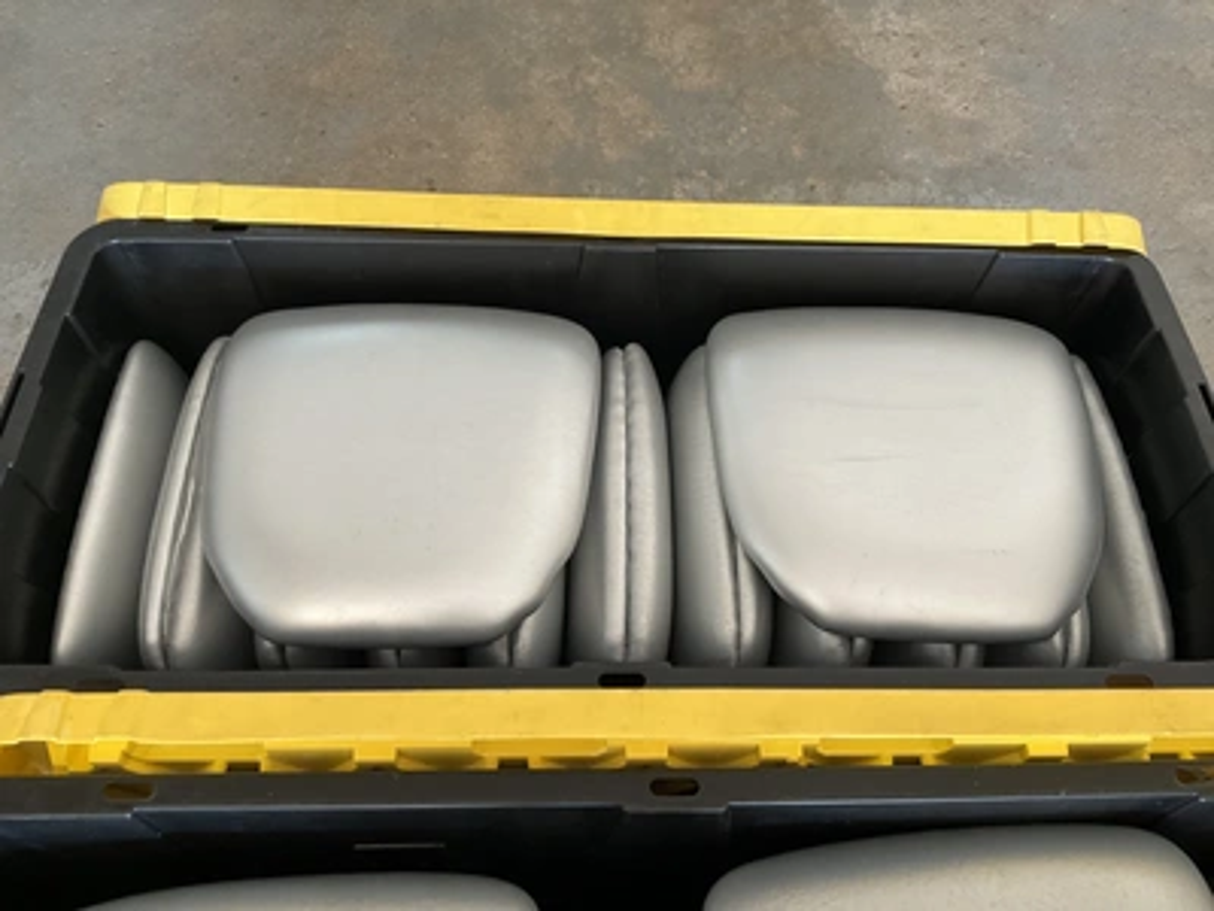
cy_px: 456
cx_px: 607
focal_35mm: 29
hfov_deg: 61.7
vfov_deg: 48.2
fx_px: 1017
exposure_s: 1/60
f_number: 1.8
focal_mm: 3
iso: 100
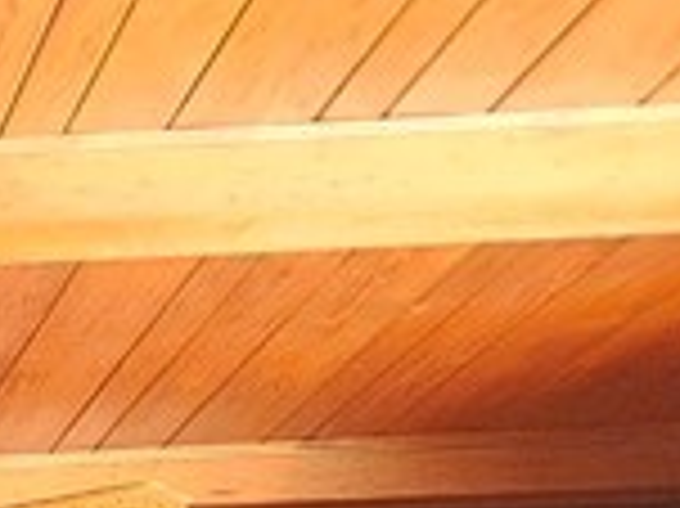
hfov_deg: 17.7
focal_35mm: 88
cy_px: 1218
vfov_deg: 12.9
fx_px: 1727
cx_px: -563
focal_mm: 2.2
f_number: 2.2
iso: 500
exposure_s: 1/33
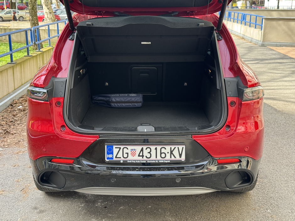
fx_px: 409
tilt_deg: -15.7
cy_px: 110
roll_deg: -0.4
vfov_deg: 30.3
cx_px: 148
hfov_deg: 39.7
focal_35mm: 48
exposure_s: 1/181
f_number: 1.78
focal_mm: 6.76
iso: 50
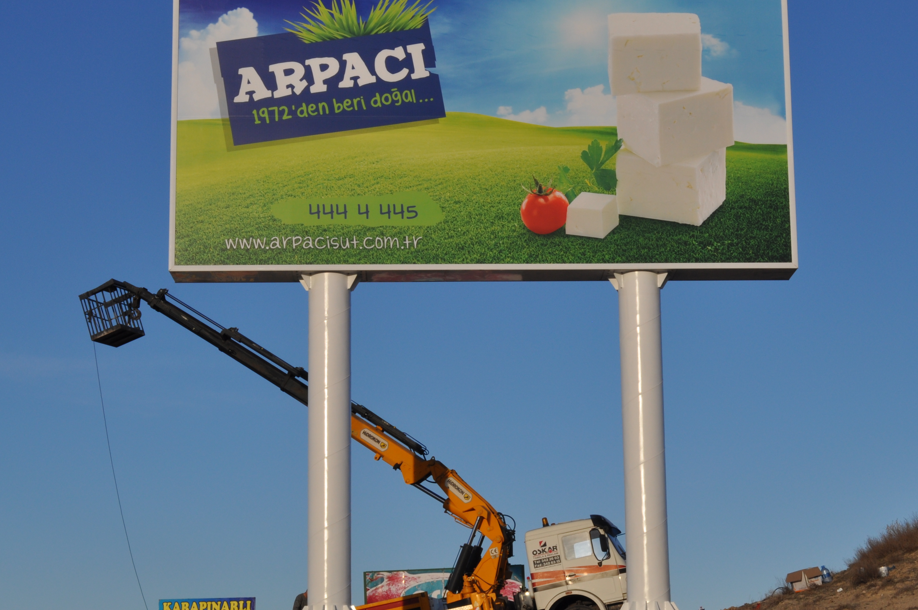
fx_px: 2114
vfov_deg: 16.4
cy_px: 320
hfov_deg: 24.5
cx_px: 554
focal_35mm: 83
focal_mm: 40
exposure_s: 1/200
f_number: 14
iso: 200
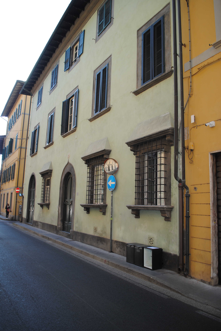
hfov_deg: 48.0
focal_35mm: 27
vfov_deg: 67.3
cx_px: 110
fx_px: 248
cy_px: 166
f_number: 4
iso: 100
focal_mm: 18
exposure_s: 1/200
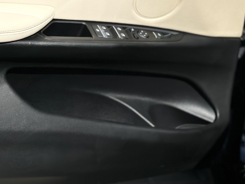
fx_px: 644
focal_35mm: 91
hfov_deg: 21.2
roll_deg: -4.3
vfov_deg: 16.1
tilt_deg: -22.5
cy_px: 26
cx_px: 40
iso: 100
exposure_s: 1/15873
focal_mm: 6.86
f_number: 1.78
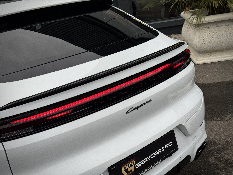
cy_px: 88
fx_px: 323
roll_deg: +8.3
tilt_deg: -17.8
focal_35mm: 48
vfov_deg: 30.3
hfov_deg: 39.7
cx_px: 116
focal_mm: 6.76
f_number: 1.78
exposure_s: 1/995
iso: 64
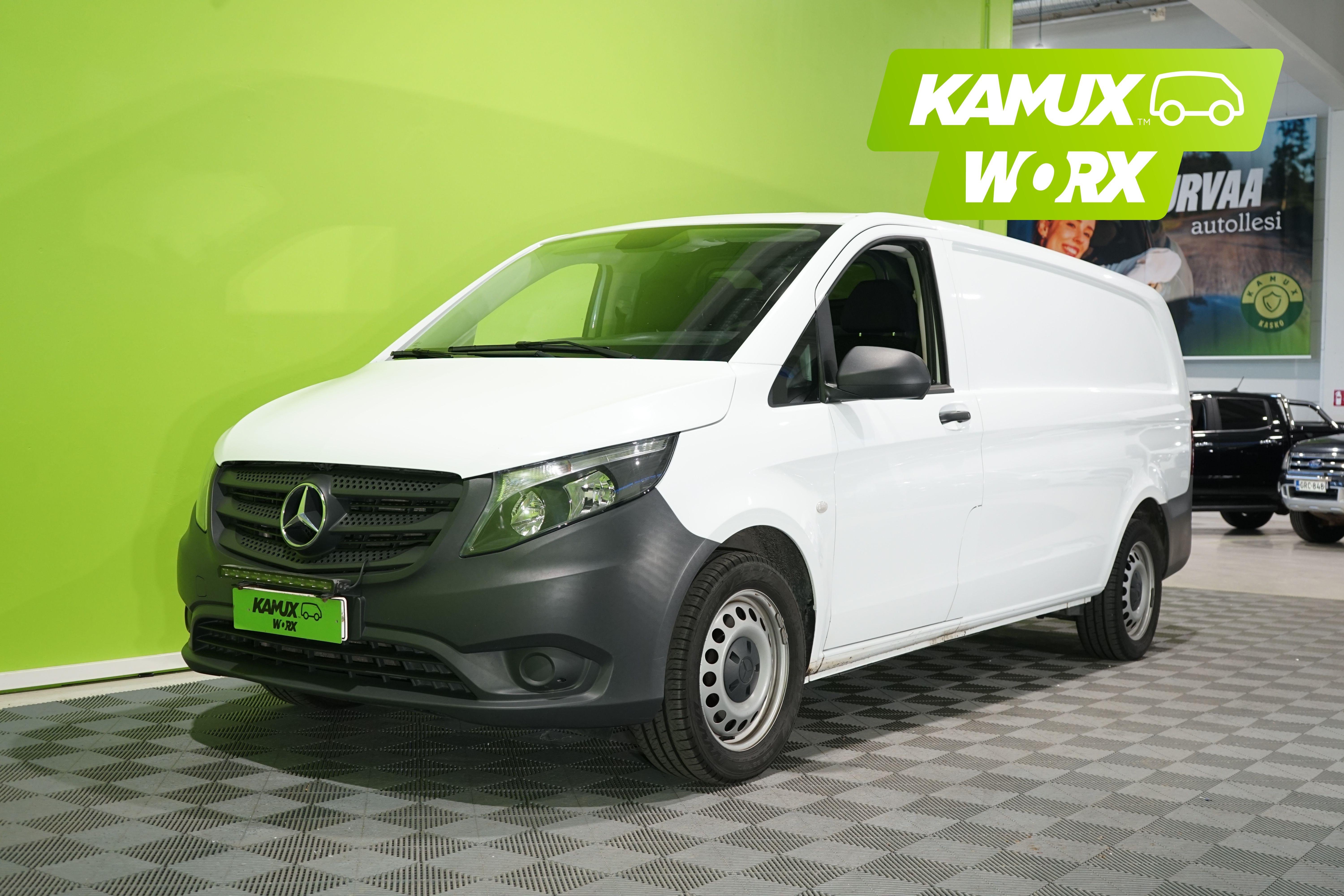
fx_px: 1456
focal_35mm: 39
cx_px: 672
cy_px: 448
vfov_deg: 34.2
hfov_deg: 49.6
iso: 800
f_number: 5.6
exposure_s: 1/30
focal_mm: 39
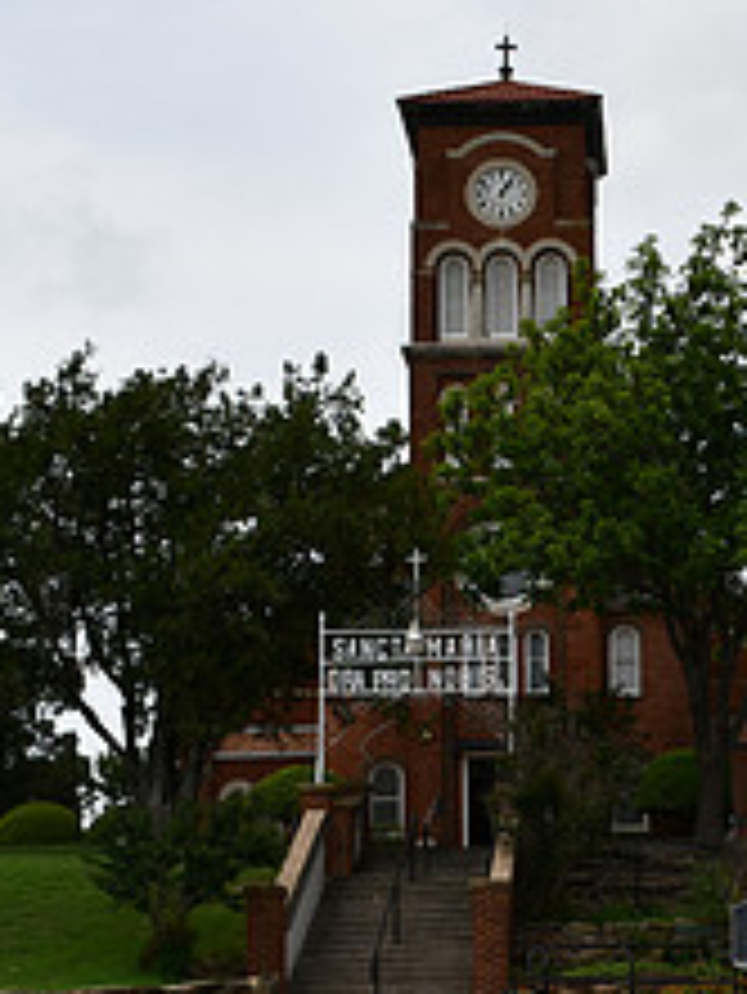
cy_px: 632
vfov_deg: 21.5
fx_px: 2616
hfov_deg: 15.8
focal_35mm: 91
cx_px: 828
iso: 100
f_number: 9
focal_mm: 24
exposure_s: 1/320
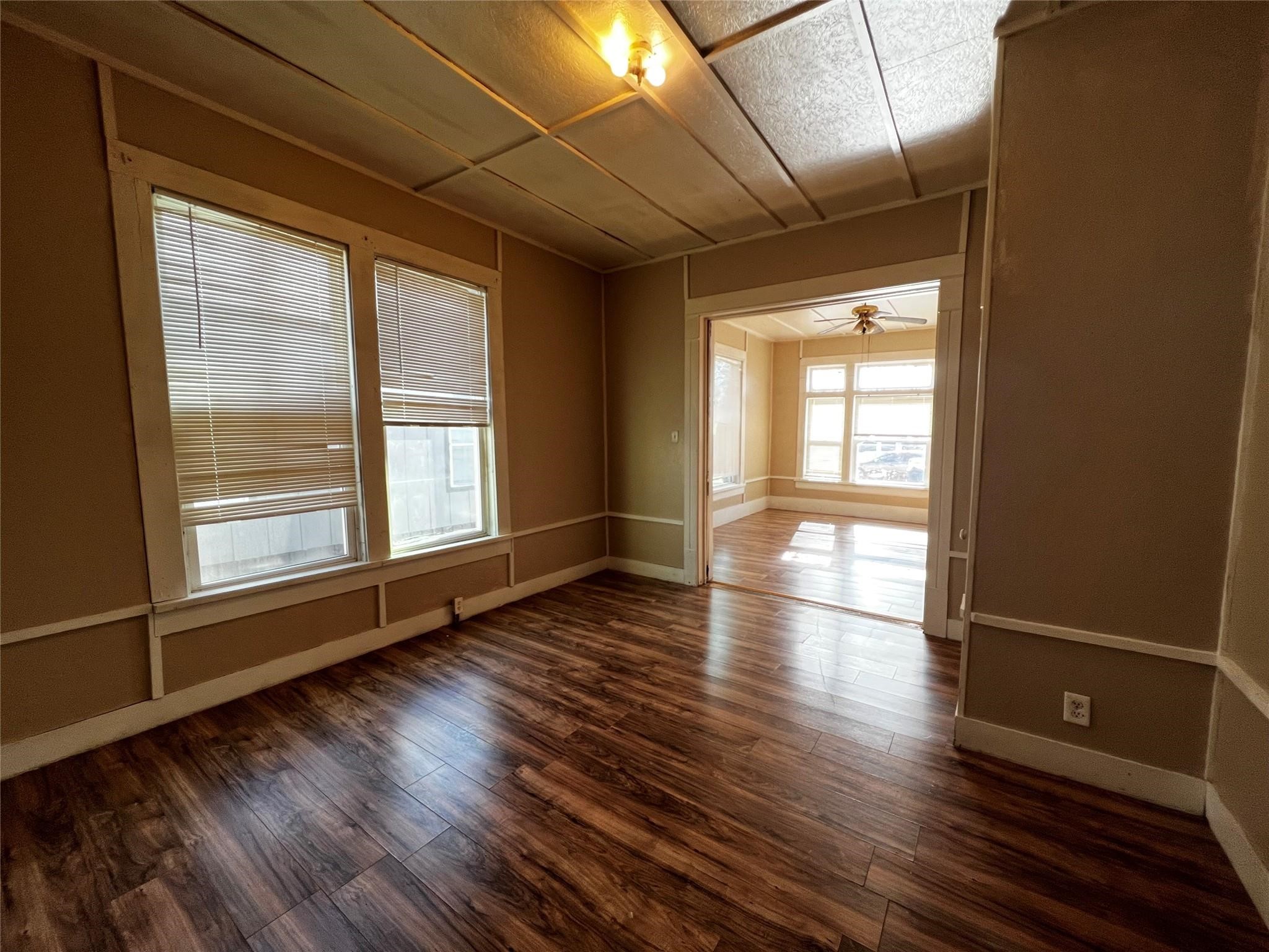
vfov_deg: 89.9
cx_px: 634
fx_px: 477
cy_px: 476
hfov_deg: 106.2
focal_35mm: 13
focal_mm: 1.57
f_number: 1.8
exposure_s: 1/120
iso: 100
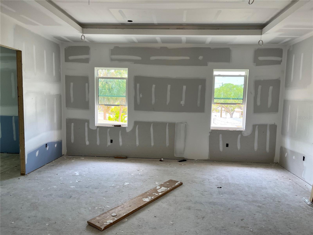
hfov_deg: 67.3
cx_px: 156
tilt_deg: -6.0
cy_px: 118
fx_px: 235
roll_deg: -1.0
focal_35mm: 26
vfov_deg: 53.1
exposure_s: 1/142
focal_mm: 5.1
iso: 64
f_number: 1.6
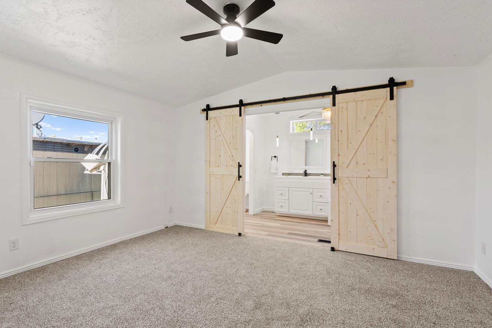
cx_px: 240
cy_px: 172
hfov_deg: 93.3
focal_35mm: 17
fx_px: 232
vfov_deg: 70.4
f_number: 11
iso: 100
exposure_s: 1.3
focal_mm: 16
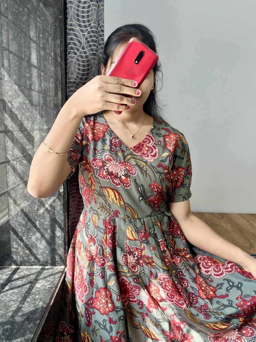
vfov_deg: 60.0
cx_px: 128
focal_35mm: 30
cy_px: 171
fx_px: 296
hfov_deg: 46.8
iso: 160
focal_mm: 2.71
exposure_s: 1/50
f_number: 2.2
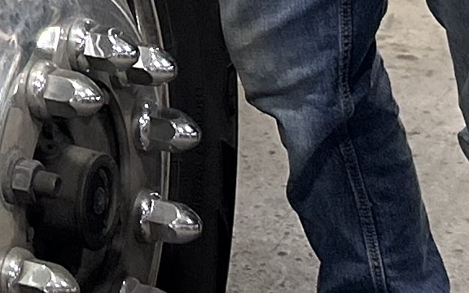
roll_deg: +6.5
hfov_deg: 10.1
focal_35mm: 193
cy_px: -784
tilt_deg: -3.3
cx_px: -455
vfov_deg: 6.0
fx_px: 2467
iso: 100
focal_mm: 5.7
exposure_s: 1/120
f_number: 1.5
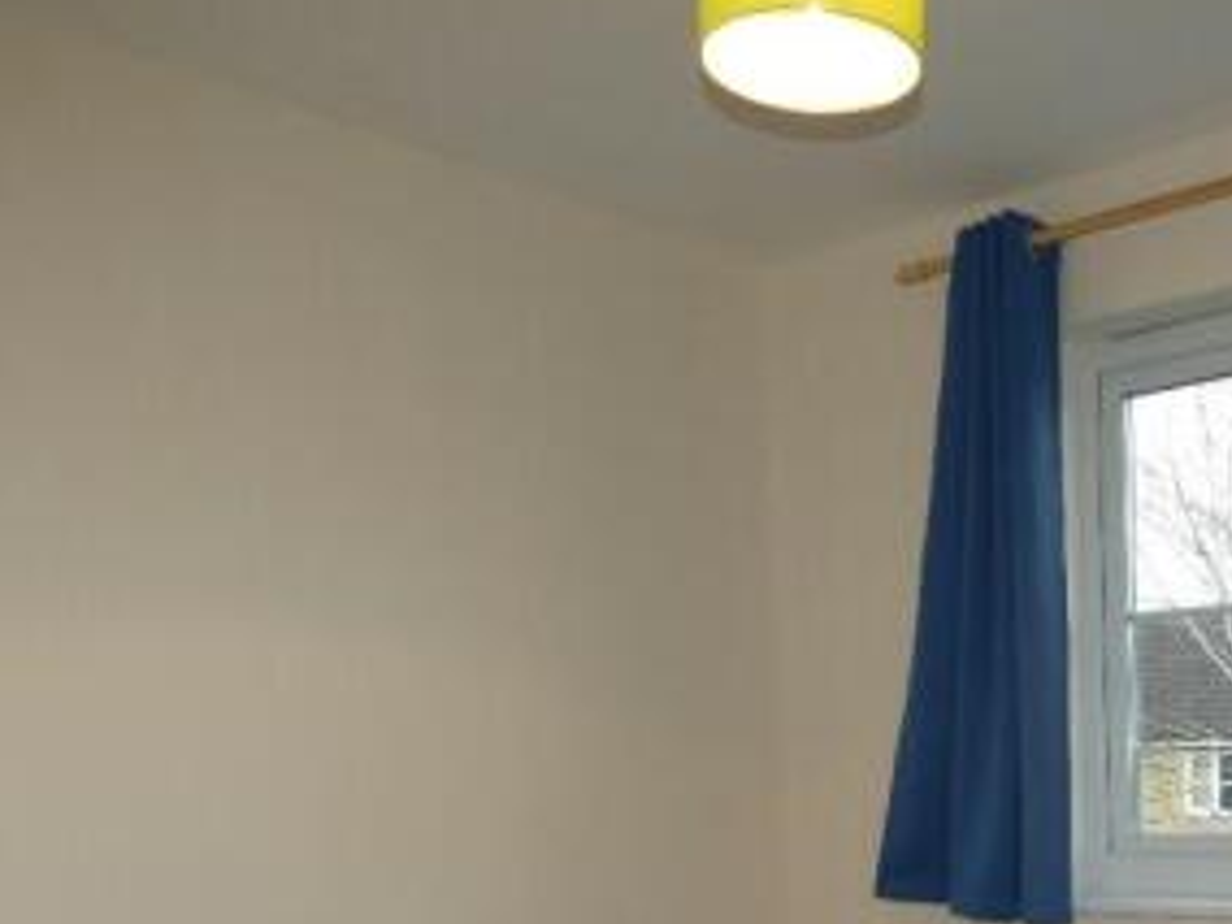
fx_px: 1459
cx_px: 978
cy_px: 909
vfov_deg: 32.5
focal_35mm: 41
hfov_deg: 43.7
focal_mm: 3.6
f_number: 2.8
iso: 80
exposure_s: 1/60
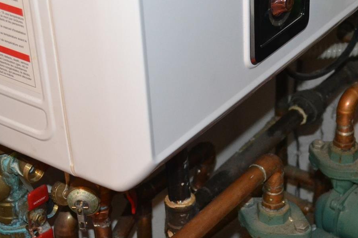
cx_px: 251
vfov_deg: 15.3
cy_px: 155
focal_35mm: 89
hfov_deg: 22.7
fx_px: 885
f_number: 4.2
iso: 1800
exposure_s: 1/60
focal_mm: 26
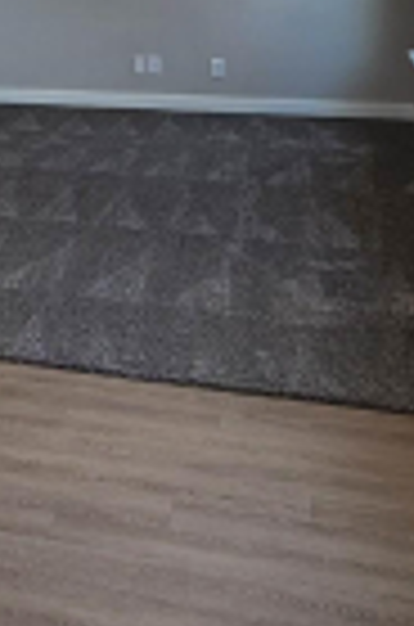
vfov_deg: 29.2
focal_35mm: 65
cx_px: -263
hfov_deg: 17.9
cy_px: 14
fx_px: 1127
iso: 50
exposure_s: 1/134
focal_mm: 2.2
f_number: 2.2
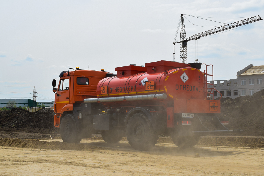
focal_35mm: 51
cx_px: 132
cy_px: 88
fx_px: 374
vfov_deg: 26.5
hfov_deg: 38.9
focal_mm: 34
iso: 200
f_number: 11
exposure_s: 1/500
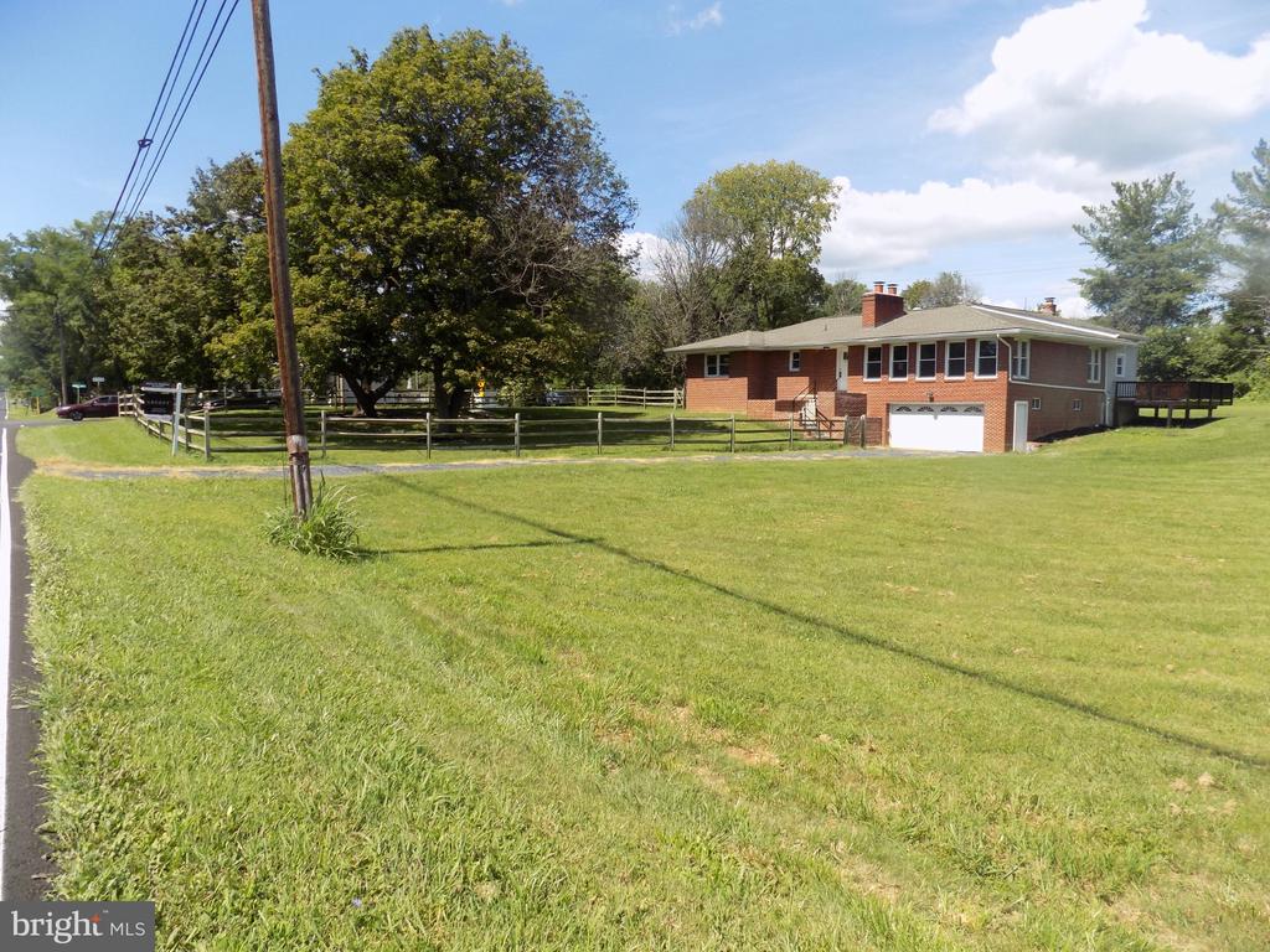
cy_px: 476
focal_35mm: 23
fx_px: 844
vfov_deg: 58.9
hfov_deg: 73.9
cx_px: 635
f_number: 3.1
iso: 80
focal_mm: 4
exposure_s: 1/640
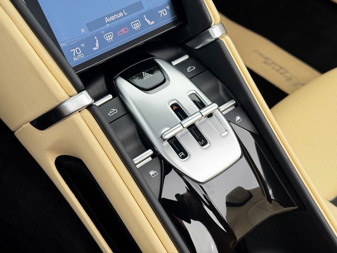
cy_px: 126
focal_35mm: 48
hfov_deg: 39.7
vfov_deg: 30.3
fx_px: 467
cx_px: 168
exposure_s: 1/235
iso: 64
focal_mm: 6.76
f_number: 1.78
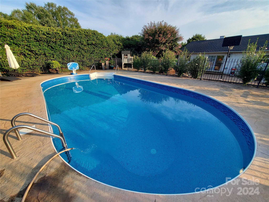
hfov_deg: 106.2
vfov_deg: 89.9
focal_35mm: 13
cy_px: 101
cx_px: 134
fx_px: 101
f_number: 2.2
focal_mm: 1.8
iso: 50
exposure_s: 1/449
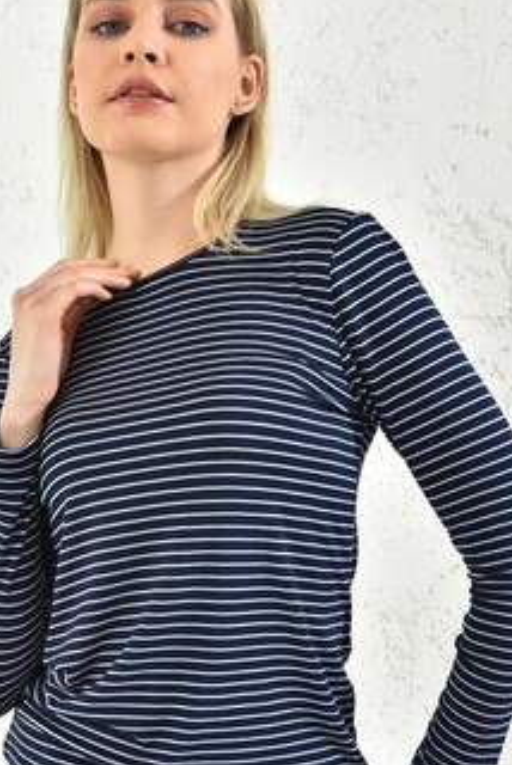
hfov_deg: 23.0
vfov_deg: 33.8
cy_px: 442
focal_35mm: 59
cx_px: 182
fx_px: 1256
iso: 100
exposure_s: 1/160
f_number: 7.1
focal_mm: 35
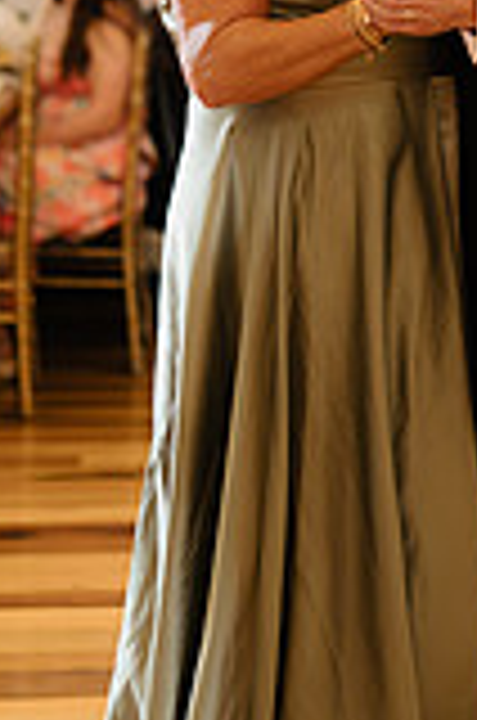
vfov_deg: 14.5
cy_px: 112
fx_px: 2814
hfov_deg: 9.7
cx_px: 385
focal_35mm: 141
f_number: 1.8
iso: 800
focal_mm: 50
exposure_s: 1/200
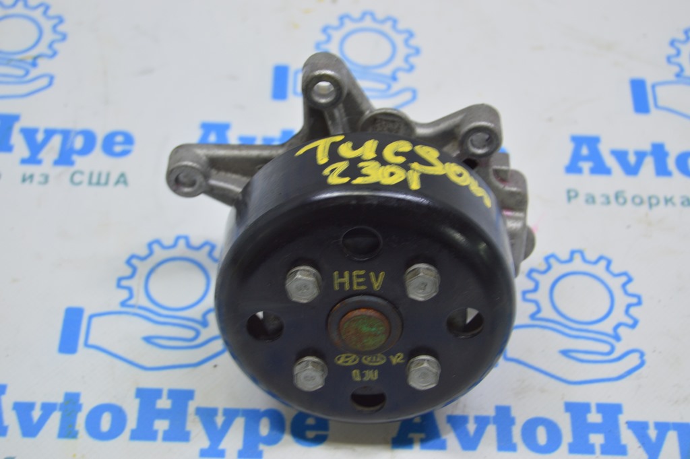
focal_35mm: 69
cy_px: 230
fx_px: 1321
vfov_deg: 19.7
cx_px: 345
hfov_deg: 29.3
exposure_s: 1/20
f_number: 5.6
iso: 400
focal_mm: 46
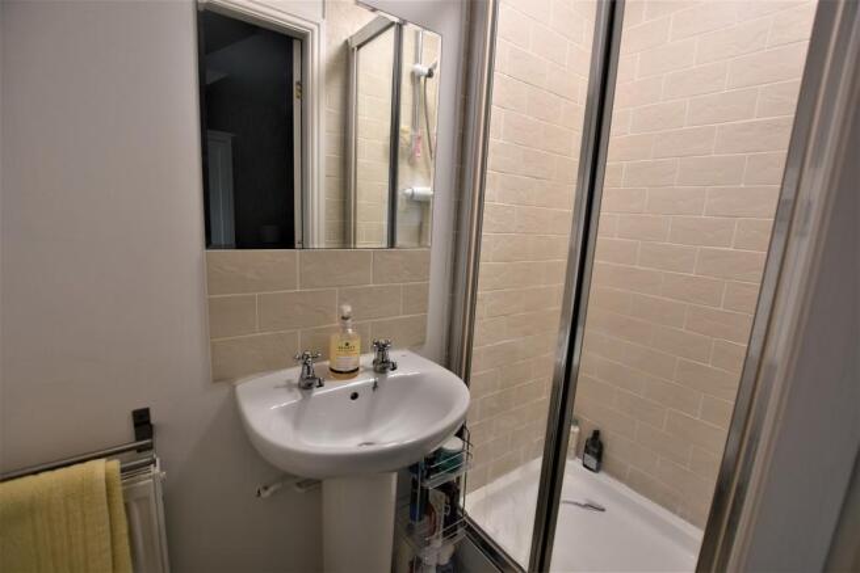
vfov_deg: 77.4
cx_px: 430
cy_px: 286
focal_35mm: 15
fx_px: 358
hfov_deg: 100.4
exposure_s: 1/60
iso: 280
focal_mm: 10
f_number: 4
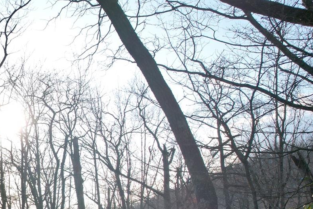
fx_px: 496
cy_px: 220
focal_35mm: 57
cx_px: -69
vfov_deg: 22.6
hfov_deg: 29.7
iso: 100
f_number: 2.8
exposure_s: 1/1250
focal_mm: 8.38
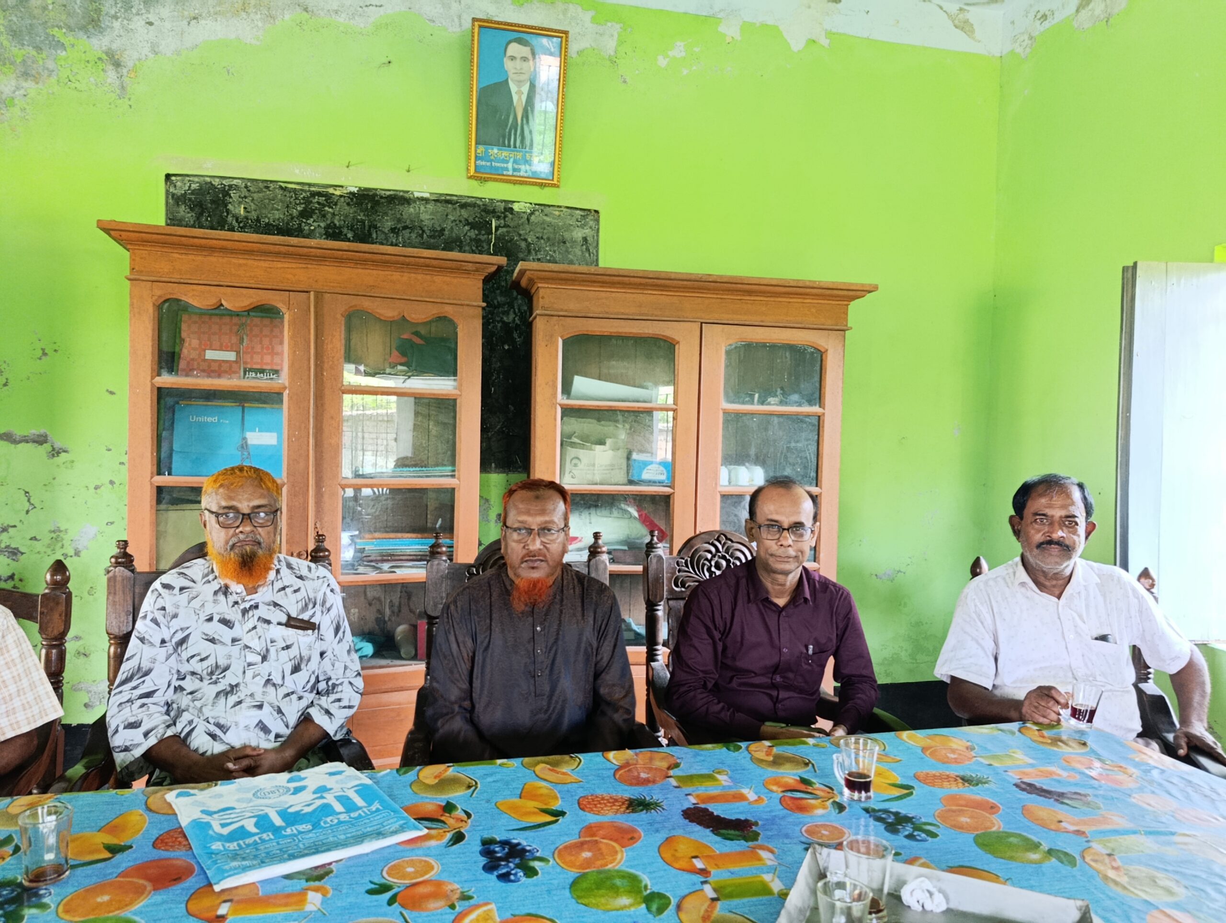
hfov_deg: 73.8
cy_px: 462
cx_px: 613
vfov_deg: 59.0
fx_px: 816
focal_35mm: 23
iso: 1278
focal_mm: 6.11
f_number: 1.65
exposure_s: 1/50
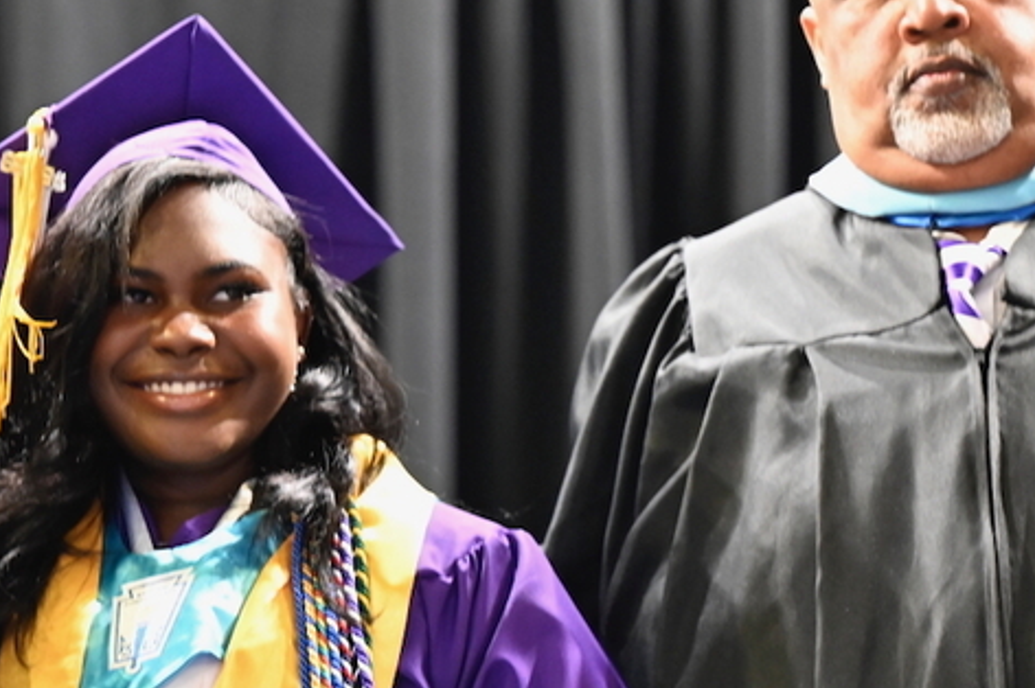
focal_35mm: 228
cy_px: 438
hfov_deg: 9.0
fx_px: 6550
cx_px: 349
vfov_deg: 6.0
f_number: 2.8
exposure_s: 1/60
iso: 5000
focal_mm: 105
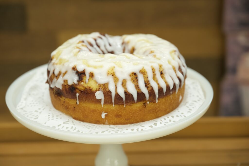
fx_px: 484
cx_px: 124
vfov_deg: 19.4
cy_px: 83
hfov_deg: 28.9
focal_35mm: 70
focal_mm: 70
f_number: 4
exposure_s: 1/80
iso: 800
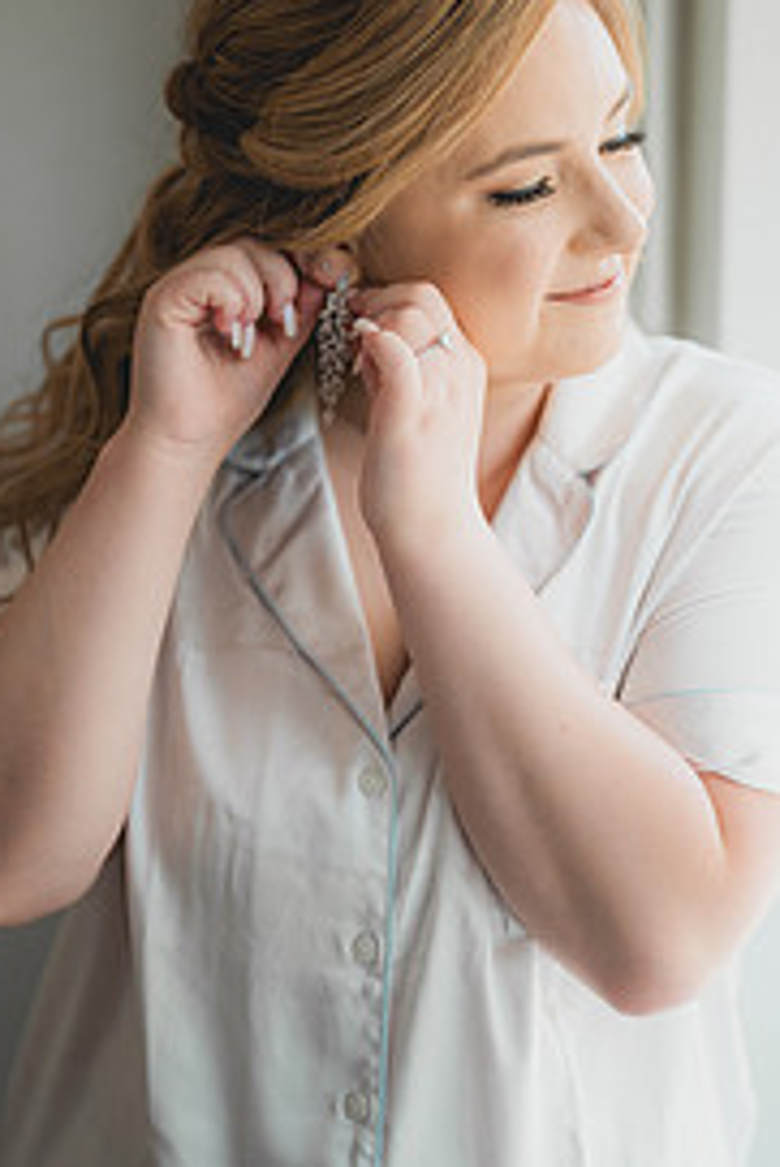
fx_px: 2694
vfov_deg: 24.4
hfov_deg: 16.5
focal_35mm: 83
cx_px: 379
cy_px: 508
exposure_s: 1/800
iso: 400
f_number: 1.2
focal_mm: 50
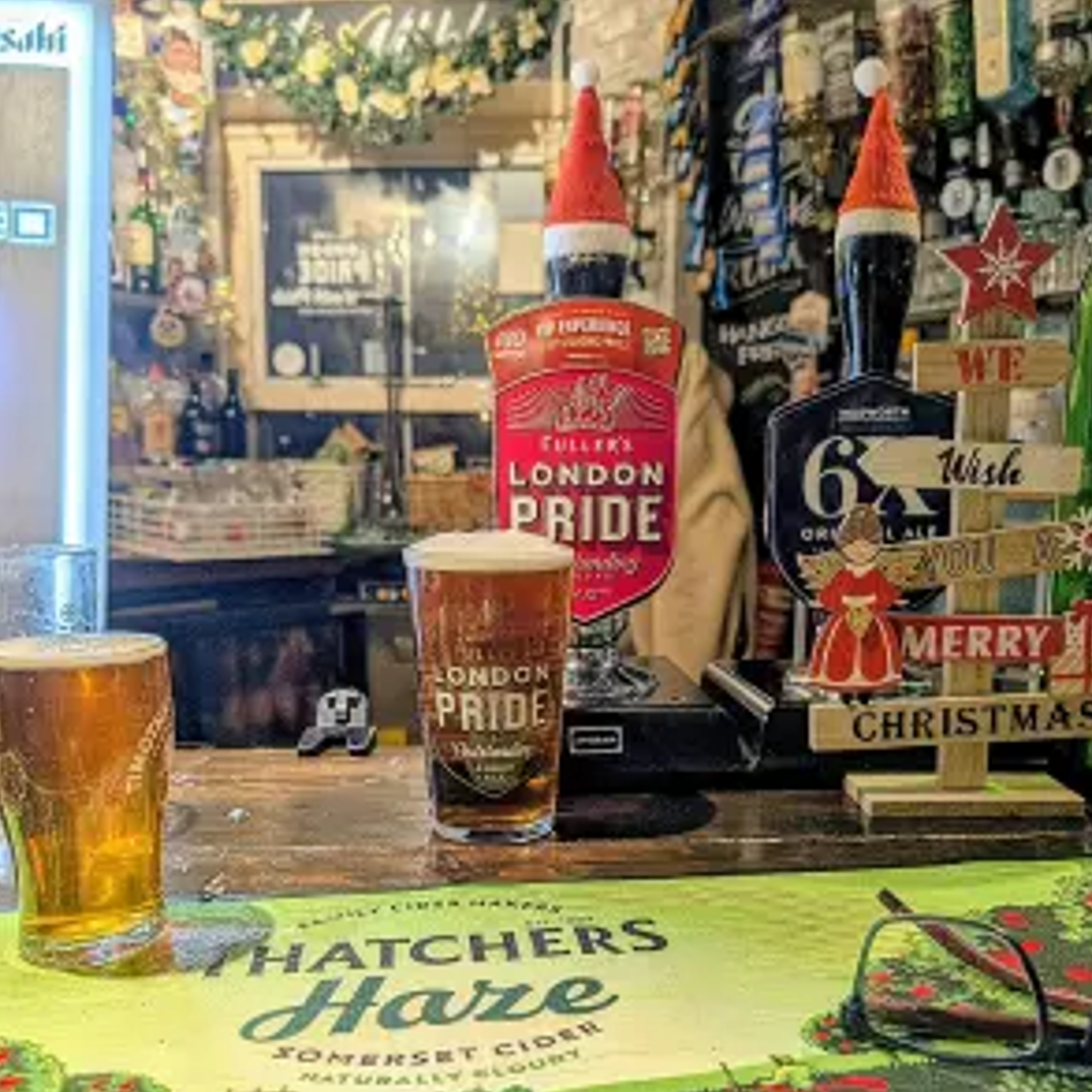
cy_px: 652
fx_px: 1035
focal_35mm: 29
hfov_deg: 55.6
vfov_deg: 55.2
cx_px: 553
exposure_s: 1/215
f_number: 1.68
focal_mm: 6.9
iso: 62
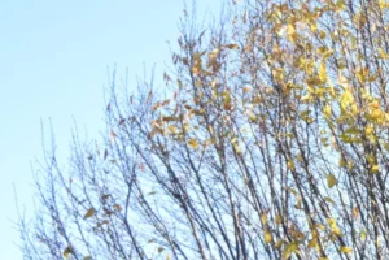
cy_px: 135
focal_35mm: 123
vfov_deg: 11.1
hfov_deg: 16.0
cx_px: 471
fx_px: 1329
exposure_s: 1/4000
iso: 4500
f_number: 4.5
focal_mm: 32
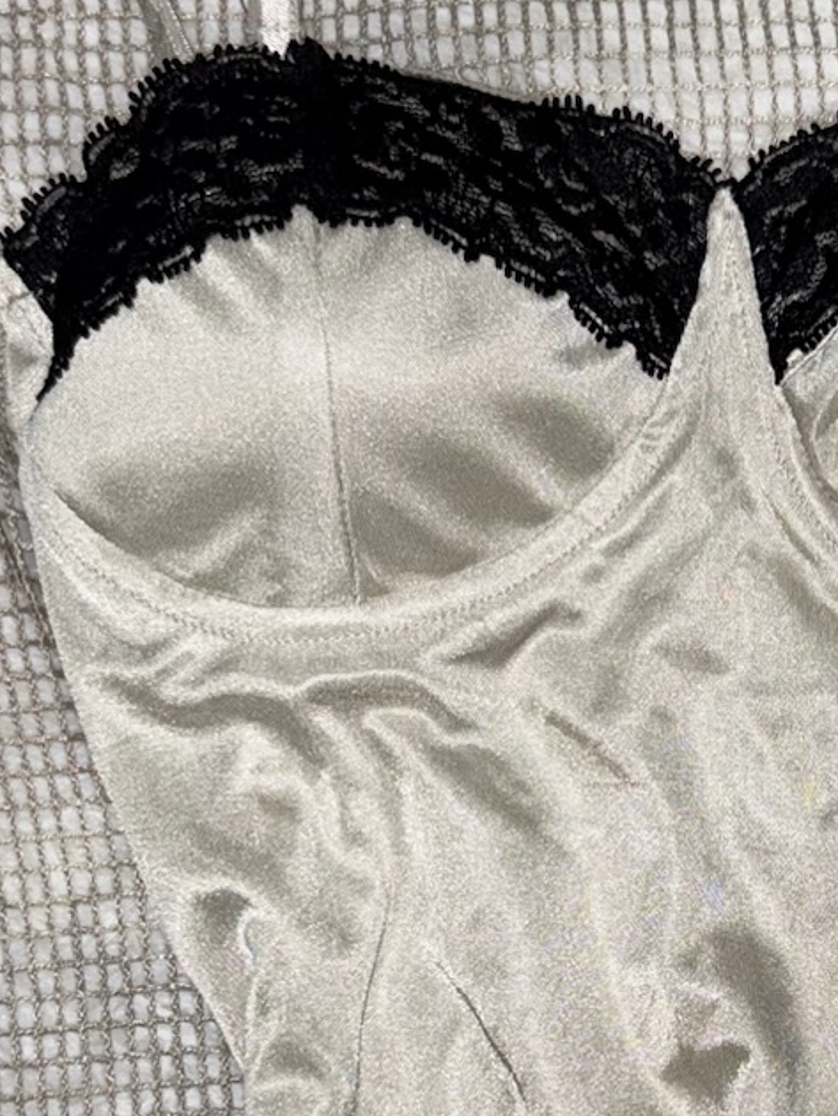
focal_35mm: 78
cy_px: 965
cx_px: 758
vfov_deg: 24.4
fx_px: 2516
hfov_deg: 18.6
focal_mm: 6.76
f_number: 1.78
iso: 64
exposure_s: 1/64
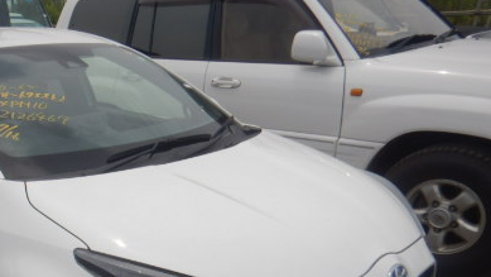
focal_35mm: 43
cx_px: 98
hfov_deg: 45.0
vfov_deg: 26.7
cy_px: 257
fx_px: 560
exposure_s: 1/640
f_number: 2.8
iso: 125
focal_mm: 4.3
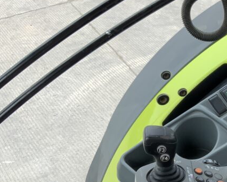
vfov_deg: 22.2
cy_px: 147
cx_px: 263
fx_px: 457
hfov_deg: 25.4
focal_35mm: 68
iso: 16
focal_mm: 3
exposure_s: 1/126
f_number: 1.8
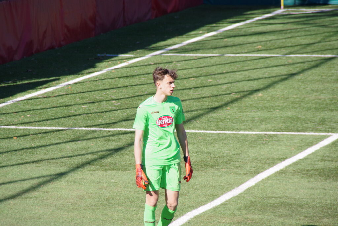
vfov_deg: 3.7
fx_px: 3521
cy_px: 113
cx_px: 169
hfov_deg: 5.5
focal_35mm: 375
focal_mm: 250
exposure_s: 1/1000
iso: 800
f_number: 9
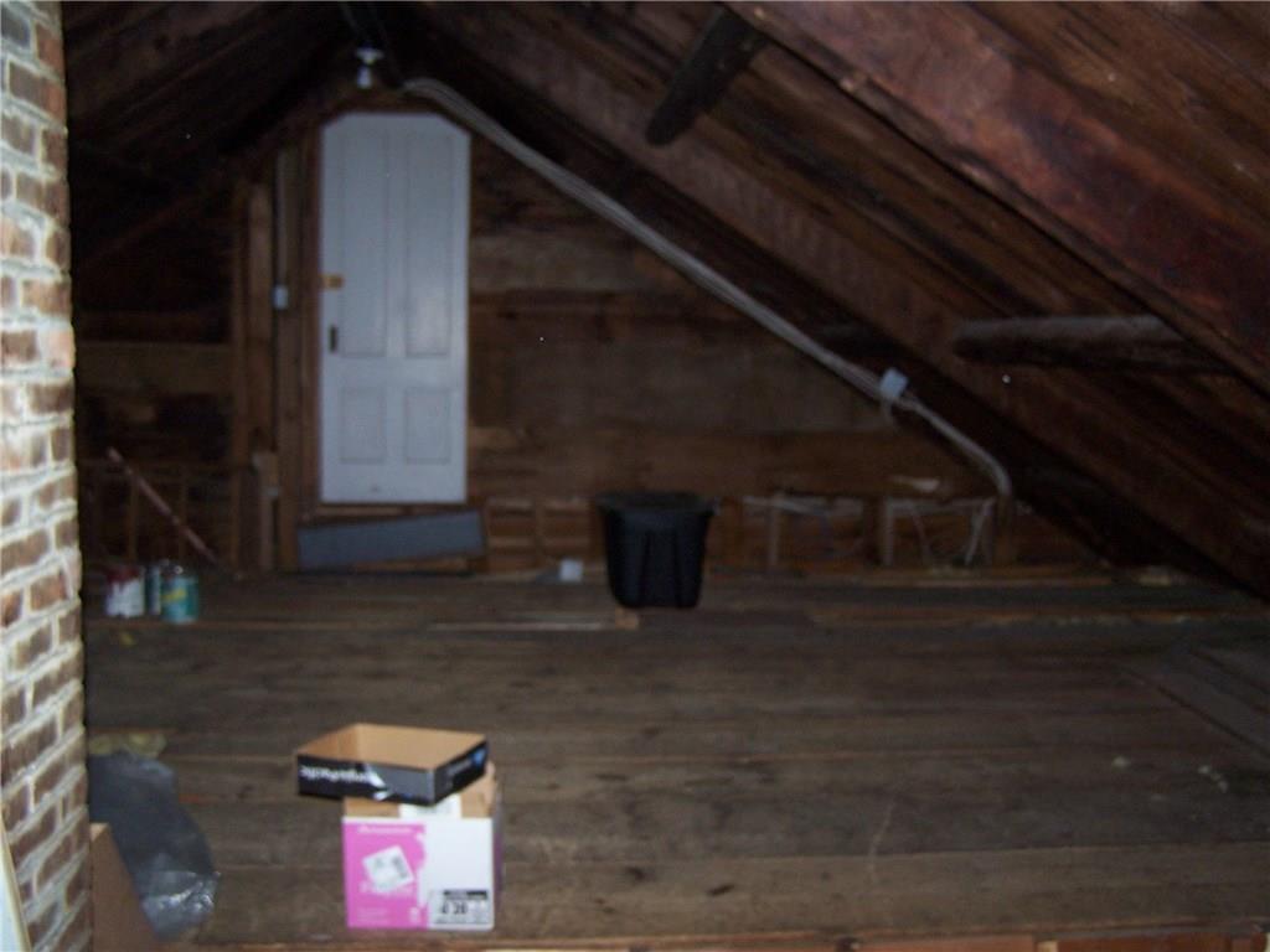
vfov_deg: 37.7
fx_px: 1394
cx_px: 635
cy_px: 476
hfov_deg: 49.0
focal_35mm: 38
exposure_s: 1/60
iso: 140
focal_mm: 6.3
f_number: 2.8
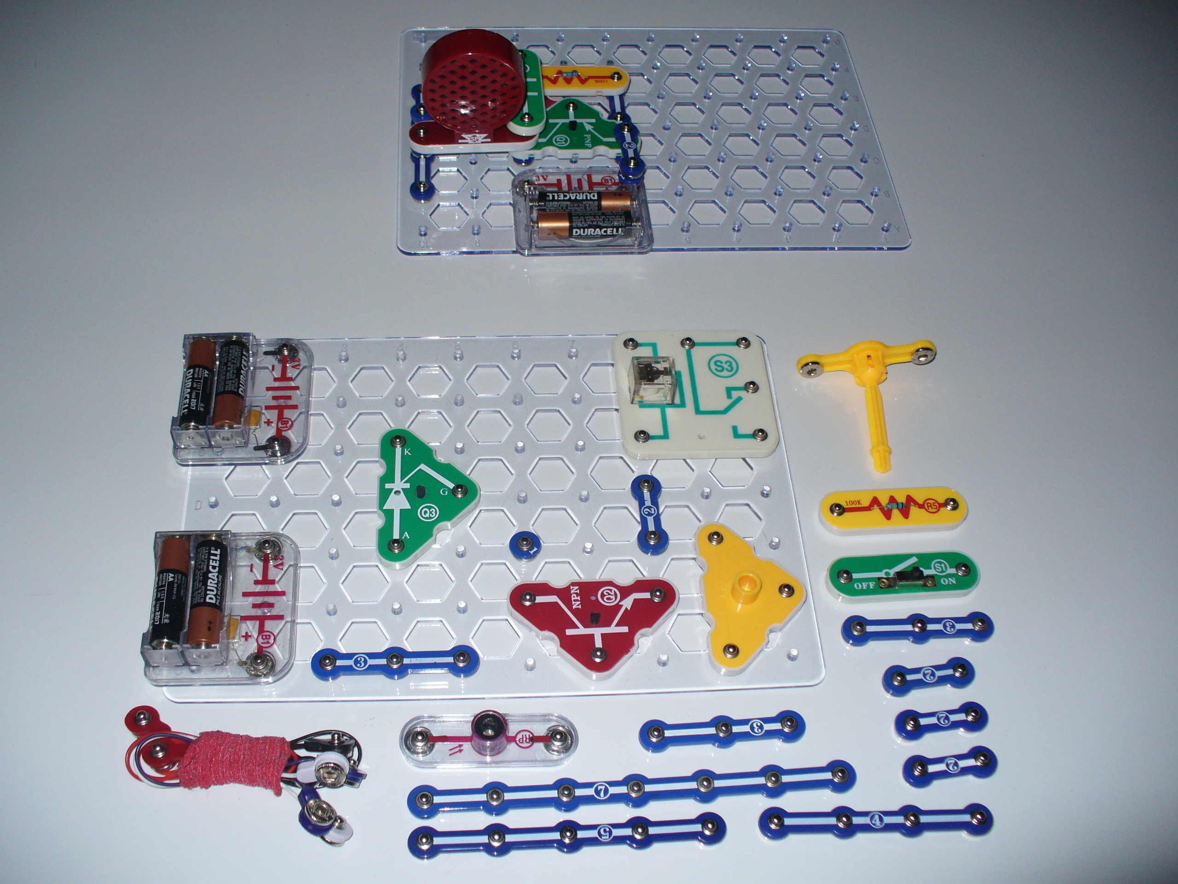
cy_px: 442
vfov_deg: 38.7
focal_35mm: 37
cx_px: 589
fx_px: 1259
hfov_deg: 50.1
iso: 100
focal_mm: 6.1
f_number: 2.8
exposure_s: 1/30
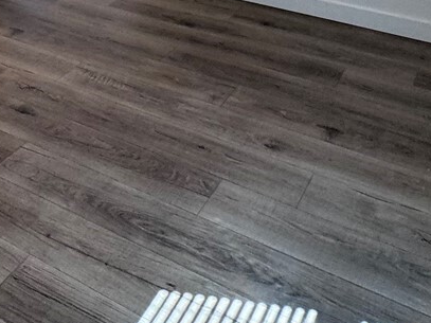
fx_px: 685
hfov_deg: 32.6
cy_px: -178
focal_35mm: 55
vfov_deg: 21.6
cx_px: 18
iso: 160
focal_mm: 2.22
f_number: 2.2
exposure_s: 1/120
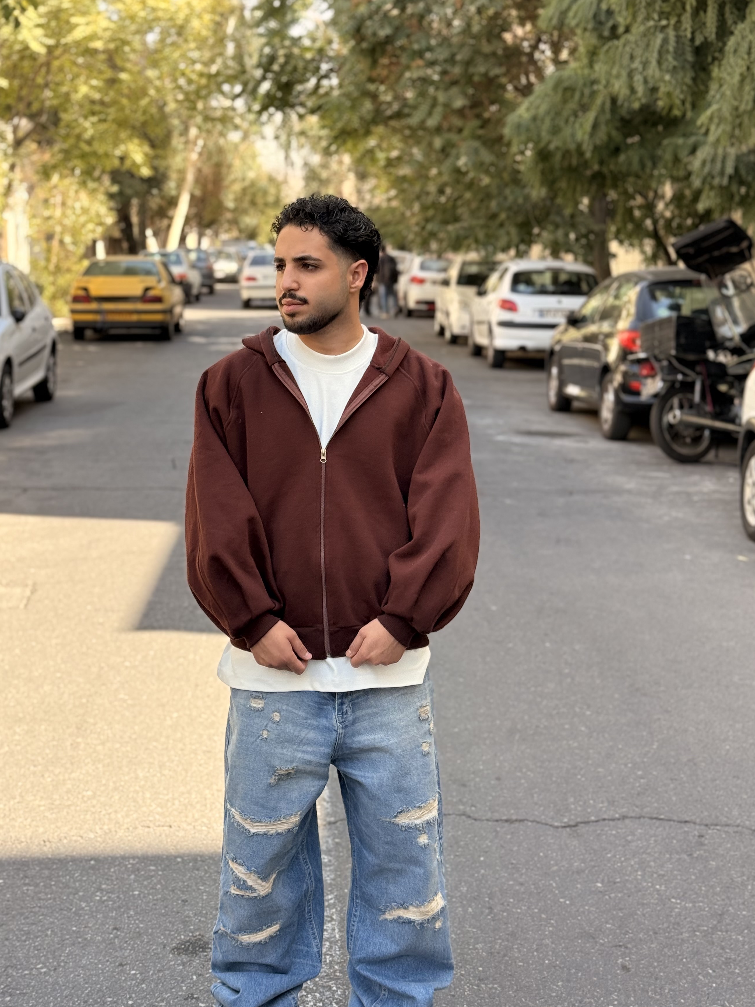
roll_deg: -0.8
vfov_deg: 34.3
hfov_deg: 26.1
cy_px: 502
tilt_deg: -8.1
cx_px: 336
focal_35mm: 56
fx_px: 1629
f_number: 1.78
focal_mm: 6.76
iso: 64
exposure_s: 1/452
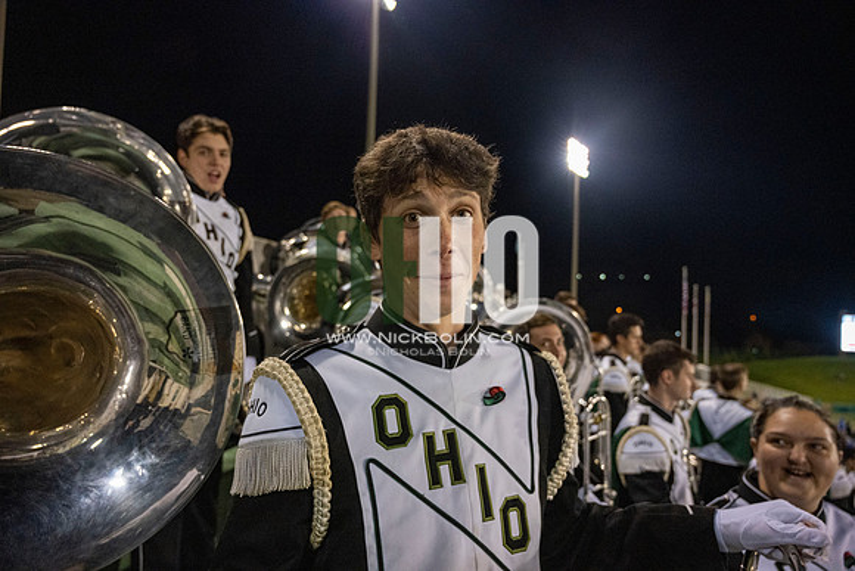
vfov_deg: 53.2
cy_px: 286
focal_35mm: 24
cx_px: 428
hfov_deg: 73.7
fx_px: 570
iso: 3200
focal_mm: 24
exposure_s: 1/500
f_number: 4
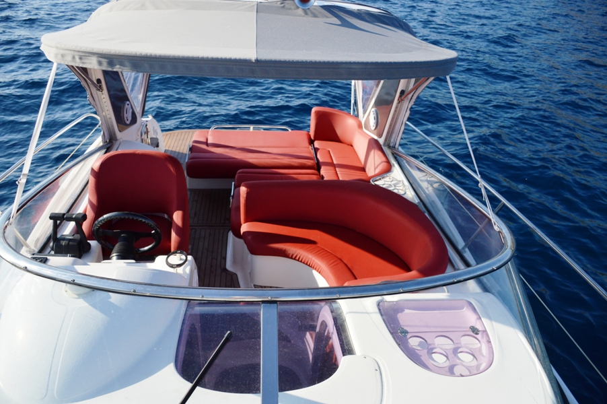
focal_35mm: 27
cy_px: 202
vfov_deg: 47.9
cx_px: 304
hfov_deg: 67.4
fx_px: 455
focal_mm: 18
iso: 280
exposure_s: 1/4000
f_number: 3.5
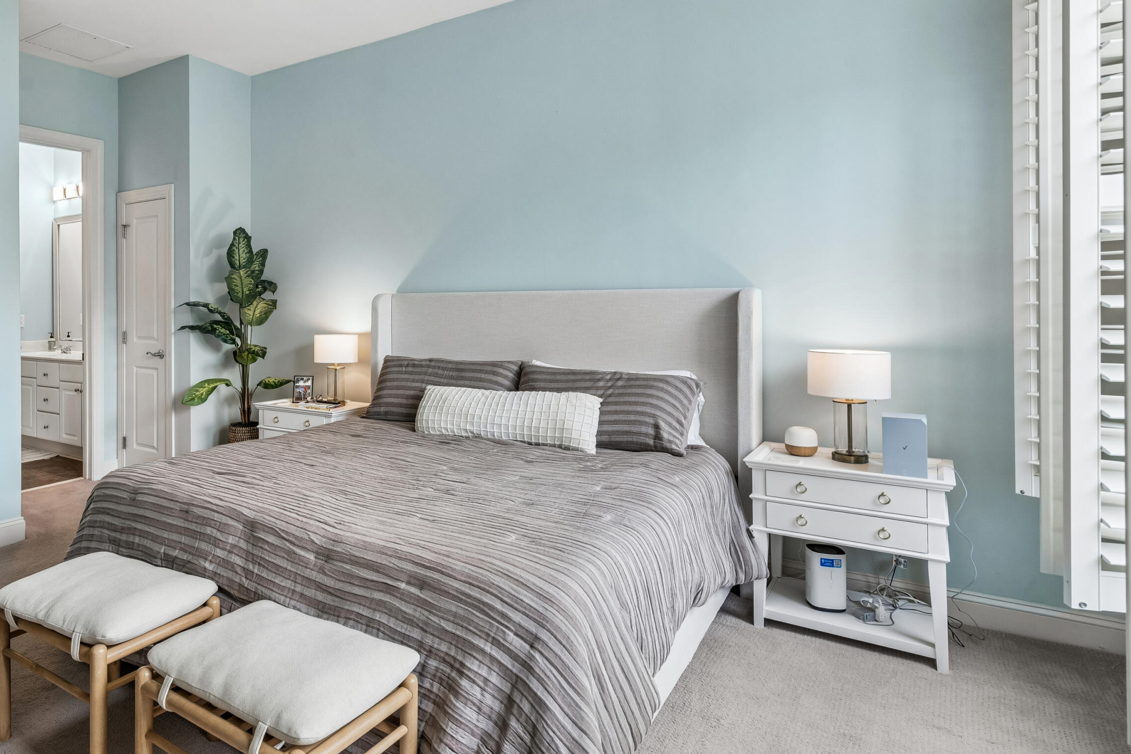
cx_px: 391
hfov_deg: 78.9
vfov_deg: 59.2
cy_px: 317
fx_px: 660
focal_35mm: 21
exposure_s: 1/25
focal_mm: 16
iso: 400
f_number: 8
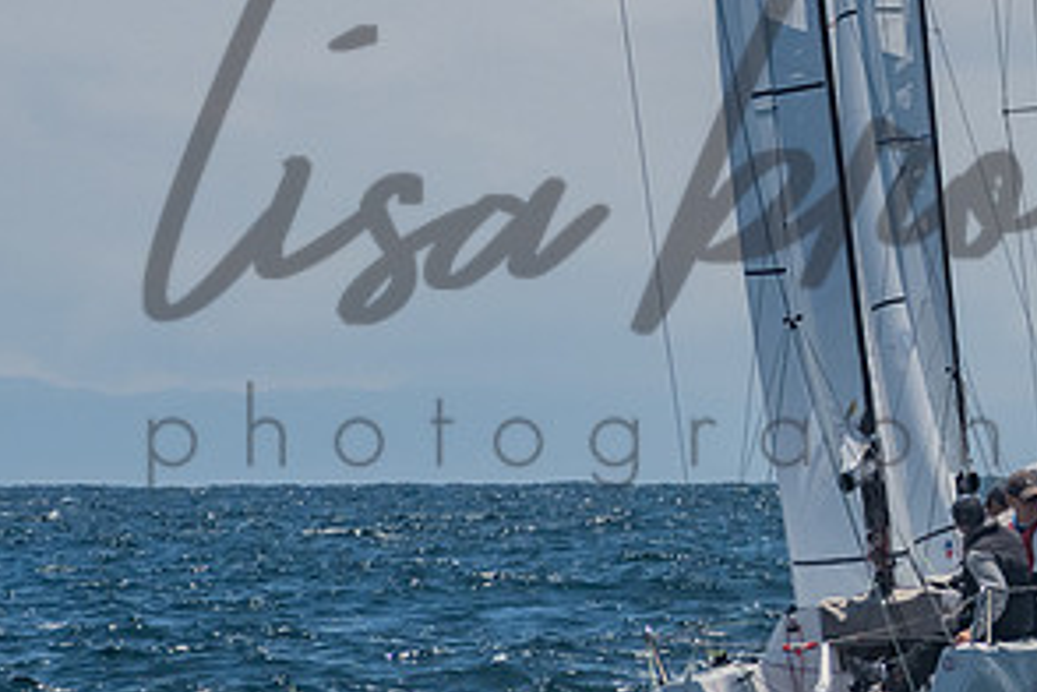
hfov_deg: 2.6
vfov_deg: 1.7
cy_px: 167
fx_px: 23129
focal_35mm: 803
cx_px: 903
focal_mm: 260
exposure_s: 1/1600
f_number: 14
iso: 640
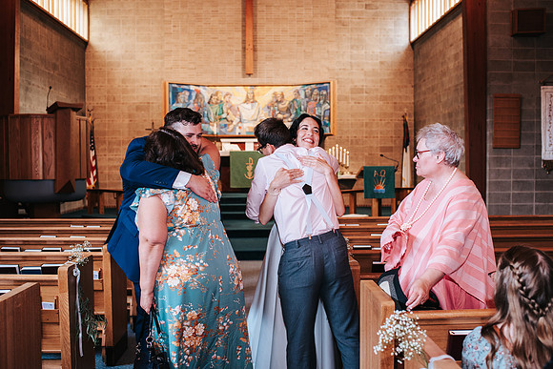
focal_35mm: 36
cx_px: 276
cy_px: 184
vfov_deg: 36.6
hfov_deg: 52.7
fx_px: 558
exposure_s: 1/125
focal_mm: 35
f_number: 3.2
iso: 800
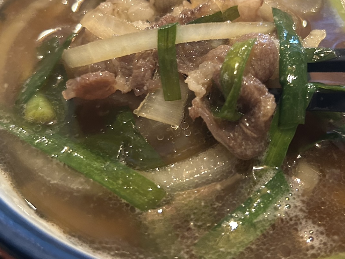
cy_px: 68
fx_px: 479
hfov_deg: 39.5
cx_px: 208
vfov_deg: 29.8
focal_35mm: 48
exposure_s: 1/33
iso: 400
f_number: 1.5
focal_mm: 5.7
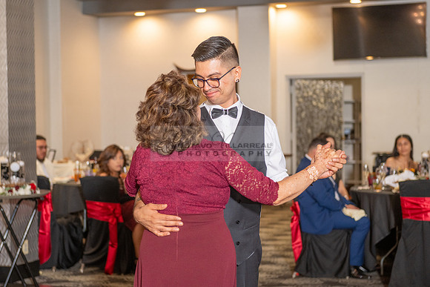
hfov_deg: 25.4
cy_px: 146
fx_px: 955
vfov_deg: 17.1
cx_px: 194
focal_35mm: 80
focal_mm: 70
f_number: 3.5
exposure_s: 1/125
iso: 800
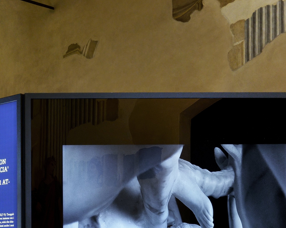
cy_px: 214
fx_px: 482
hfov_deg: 31.7
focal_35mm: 57
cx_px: 36
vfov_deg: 25.7
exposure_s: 1/1.25
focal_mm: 14
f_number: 8
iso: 400
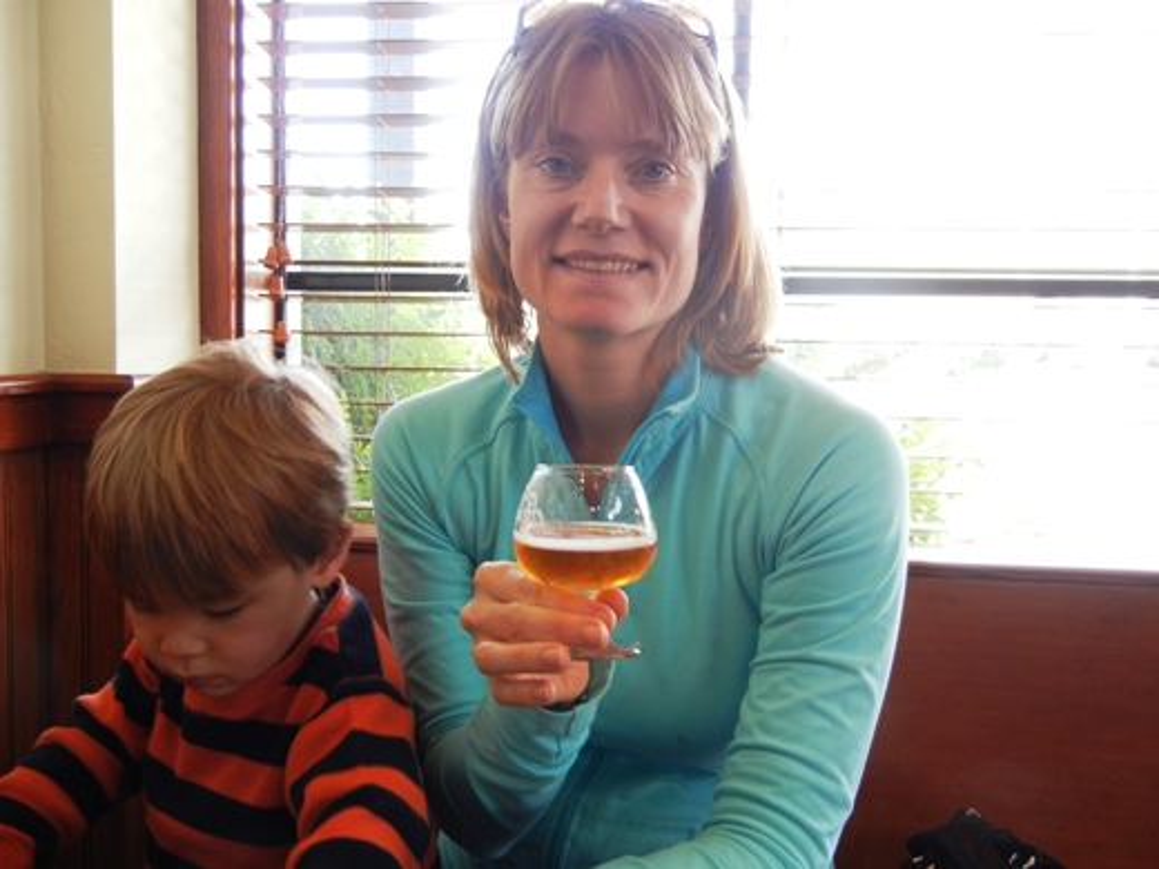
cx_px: 580
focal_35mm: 34
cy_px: 434
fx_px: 1138
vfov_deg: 41.8
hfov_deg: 54.0
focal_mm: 6.2
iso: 160
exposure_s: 1/29.5
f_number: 3.6
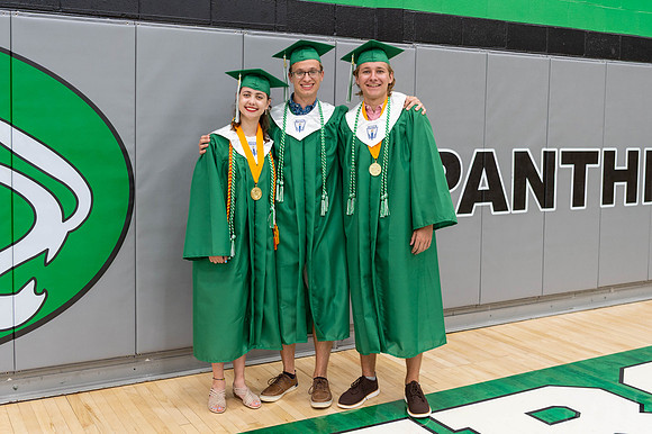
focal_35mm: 43
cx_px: 344
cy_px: 168
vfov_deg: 30.9
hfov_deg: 45.2
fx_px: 783
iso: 500
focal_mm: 34
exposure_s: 1/100
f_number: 2.8
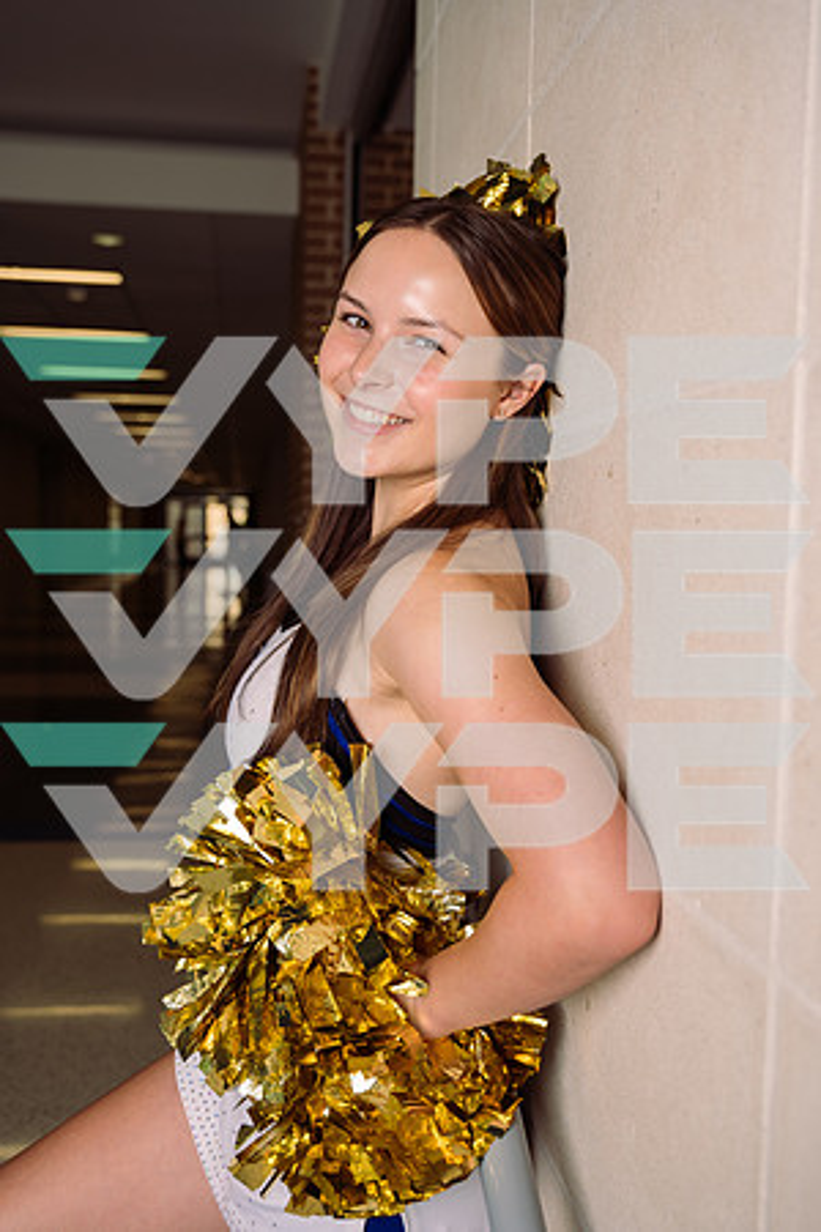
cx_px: 410
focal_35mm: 38
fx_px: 1300
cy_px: 616
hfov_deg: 35.1
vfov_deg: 50.7
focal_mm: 38
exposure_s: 1/250
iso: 200
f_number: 4.5
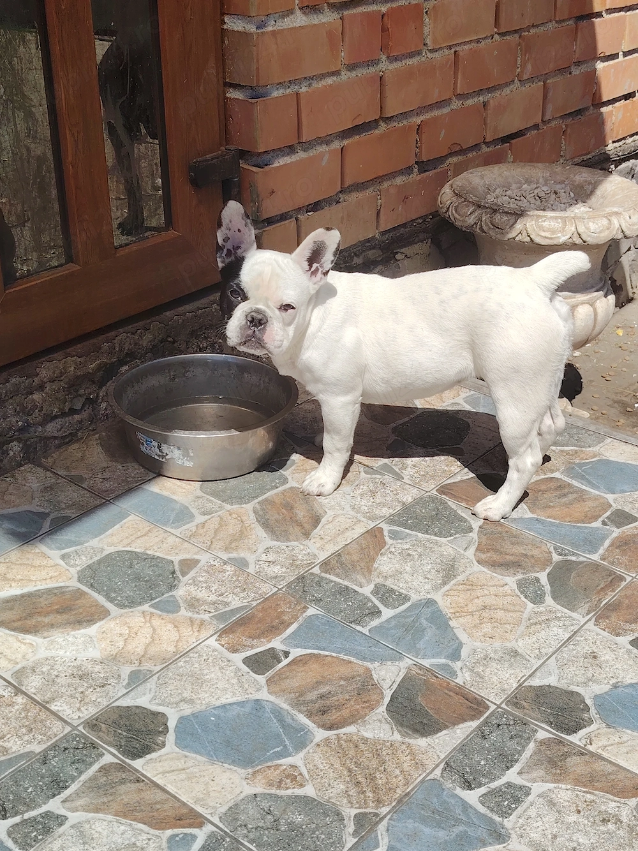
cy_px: 426
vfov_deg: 39.7
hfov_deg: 30.3
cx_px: 319
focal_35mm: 48
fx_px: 1180
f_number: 1.75
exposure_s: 1/1374
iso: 100
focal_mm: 5.25
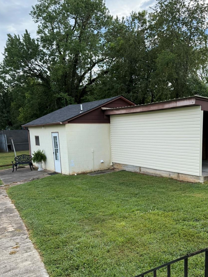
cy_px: 171
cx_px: 136
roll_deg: +1.8
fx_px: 264
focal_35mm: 33
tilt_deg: -8.5
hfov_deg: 42.5
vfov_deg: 54.8
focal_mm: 6.76
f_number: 1.78
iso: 100
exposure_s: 1/1437
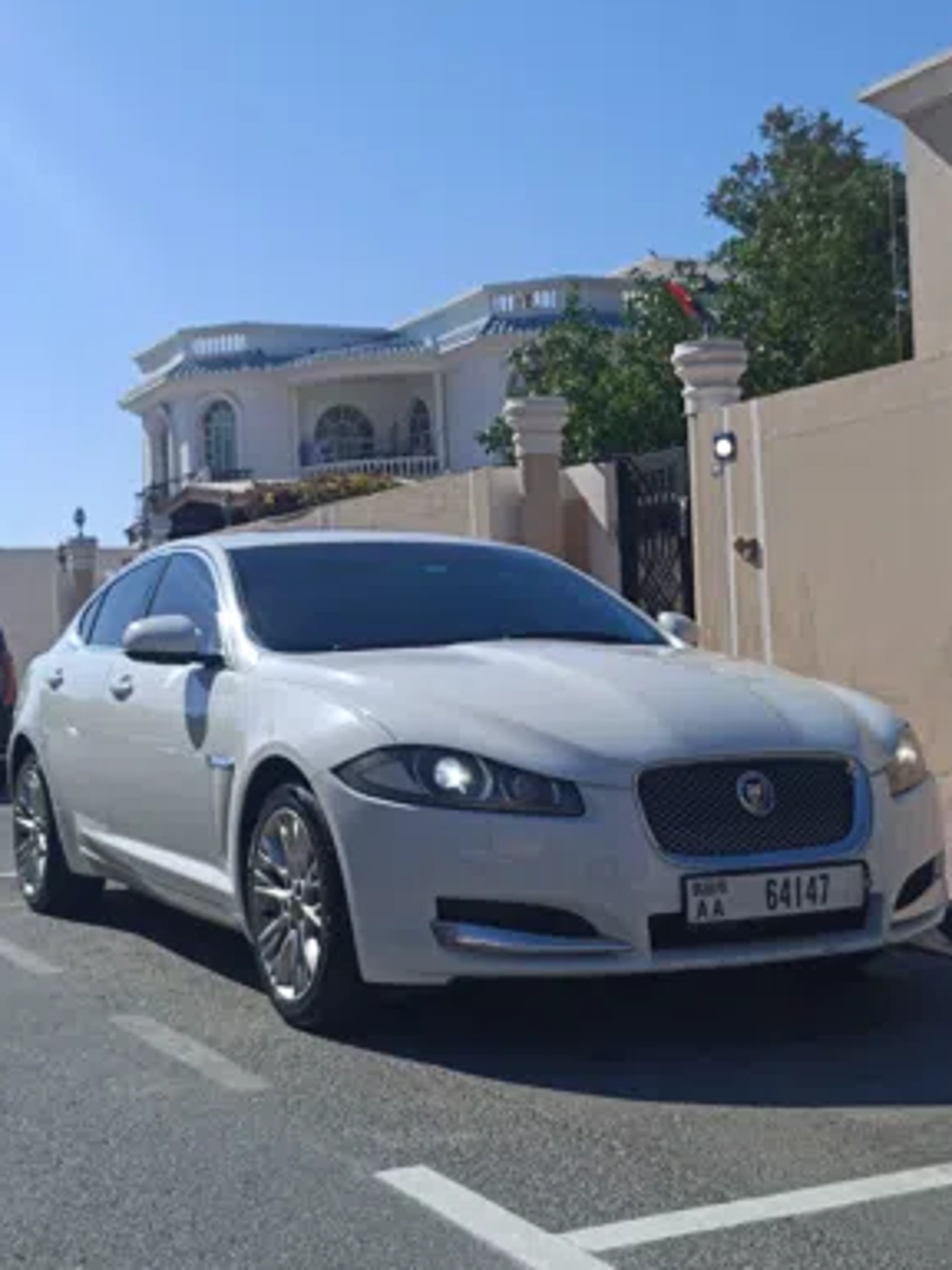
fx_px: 917
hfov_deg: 54.9
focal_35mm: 25
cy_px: 652
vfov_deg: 69.4
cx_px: 493
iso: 56
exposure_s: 1/4149
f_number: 1.88
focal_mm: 5.59
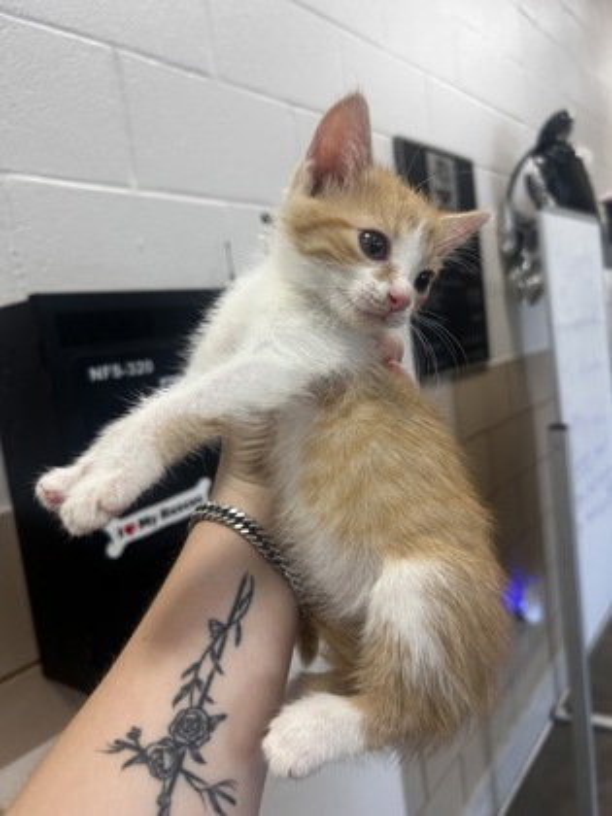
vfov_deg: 67.3
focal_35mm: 26
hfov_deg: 53.1
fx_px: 613
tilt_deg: -5.7
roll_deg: +7.7
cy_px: 408
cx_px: 306
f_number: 1.5
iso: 125
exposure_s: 1/120
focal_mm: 5.7
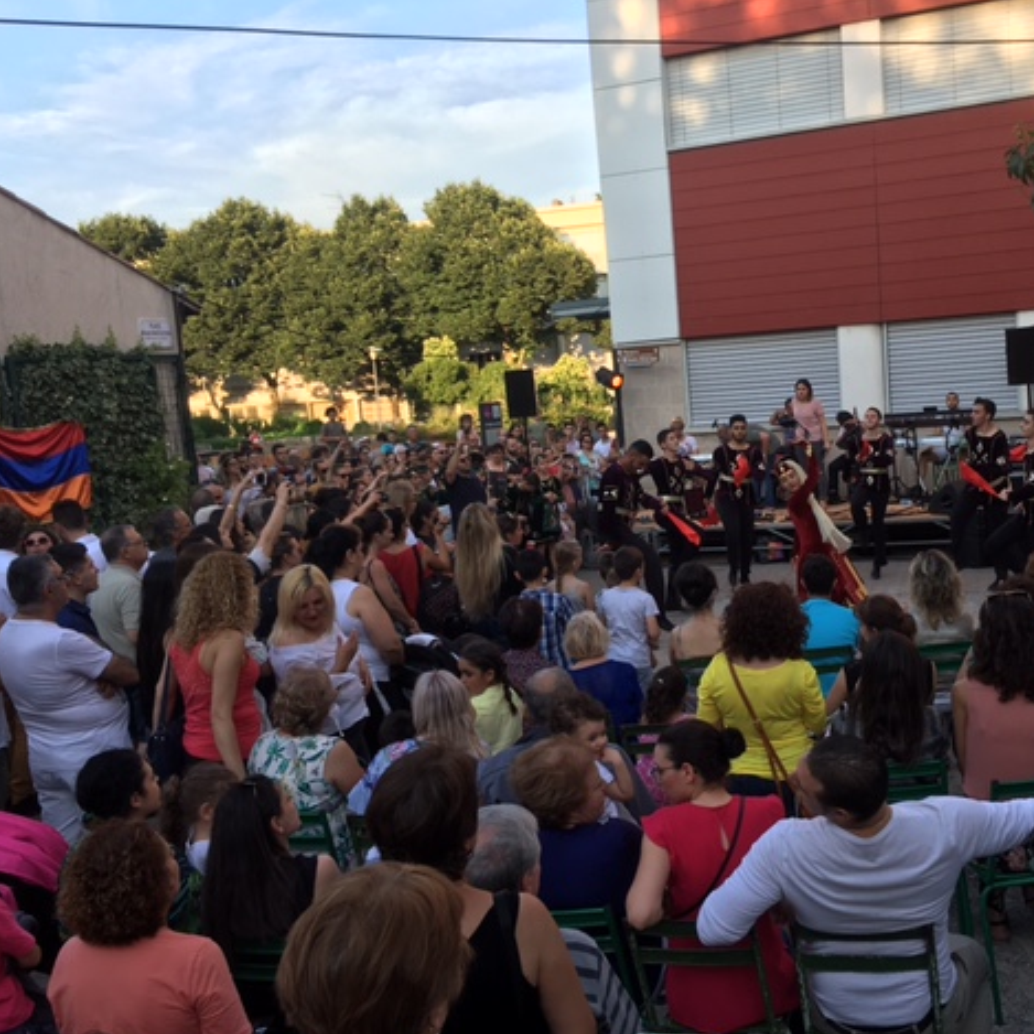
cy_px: 525
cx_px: 677
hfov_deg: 46.6
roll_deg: +3.1
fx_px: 1183
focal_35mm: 35
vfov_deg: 47.2
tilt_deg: -5.5
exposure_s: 1/304
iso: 25
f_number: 2.2
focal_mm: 4.15
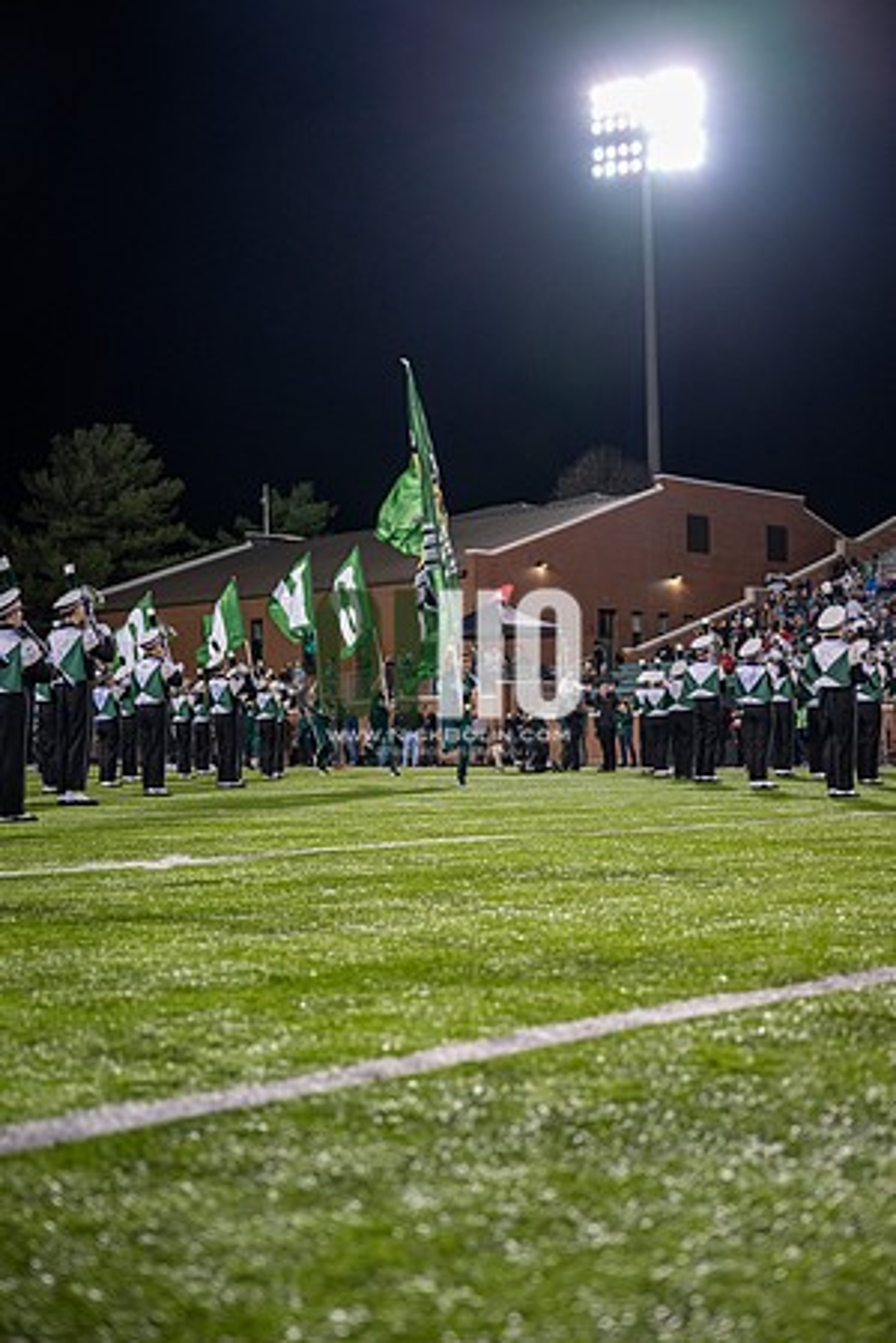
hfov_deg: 28.6
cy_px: 672
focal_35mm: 47
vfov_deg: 41.9
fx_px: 1755
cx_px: 448
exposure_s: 1/500
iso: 1250
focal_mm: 47
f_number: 3.2
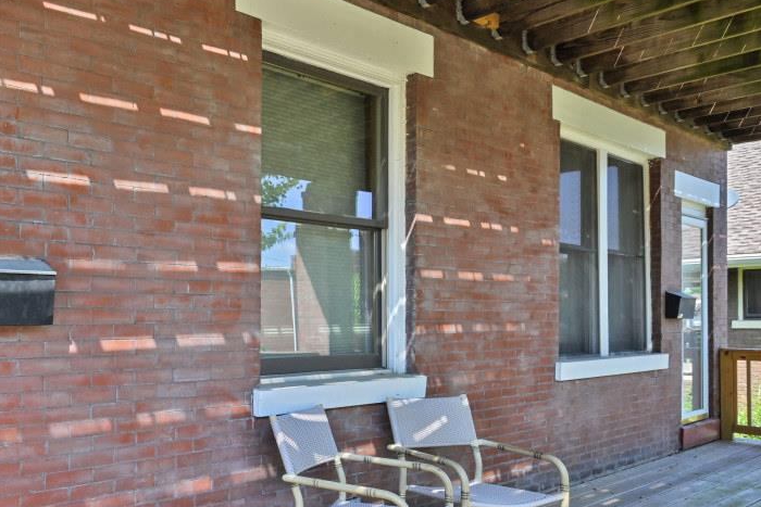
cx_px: 100
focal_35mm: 30
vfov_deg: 43.2
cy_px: 320
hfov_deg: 55.1
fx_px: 634
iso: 160
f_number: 5.6
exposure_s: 1/250
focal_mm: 14
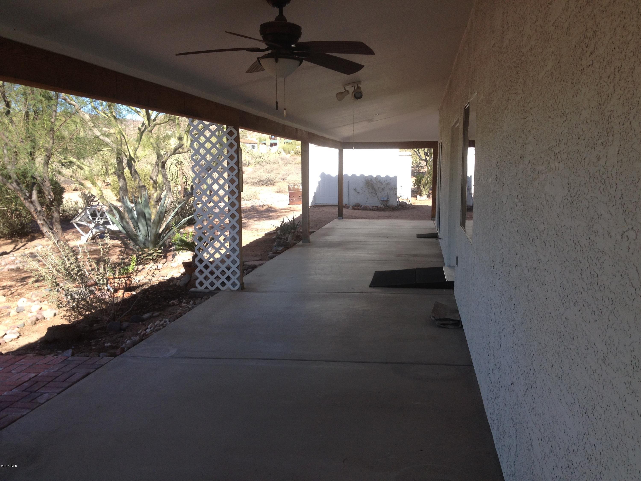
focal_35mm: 35
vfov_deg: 40.7
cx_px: 320
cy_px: 240
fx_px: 648
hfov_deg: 52.6
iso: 50
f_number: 2.4
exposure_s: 1/620
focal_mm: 4.28
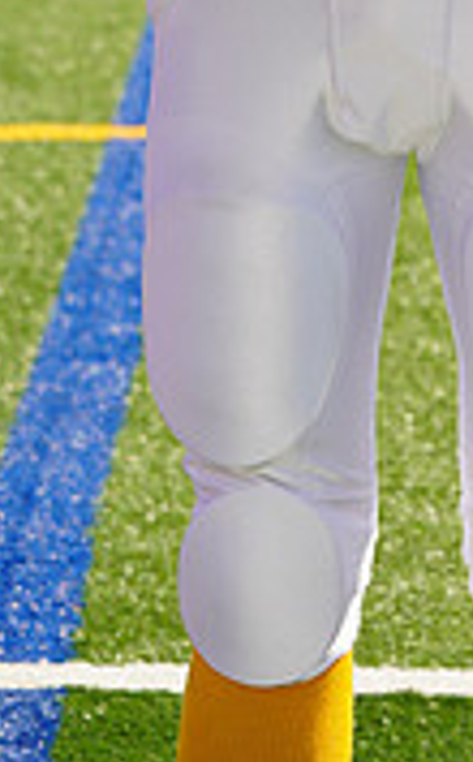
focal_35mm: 488
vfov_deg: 4.3
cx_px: 770
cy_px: -461
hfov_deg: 2.7
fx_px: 10106
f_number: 8
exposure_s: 1/250
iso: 100
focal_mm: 146
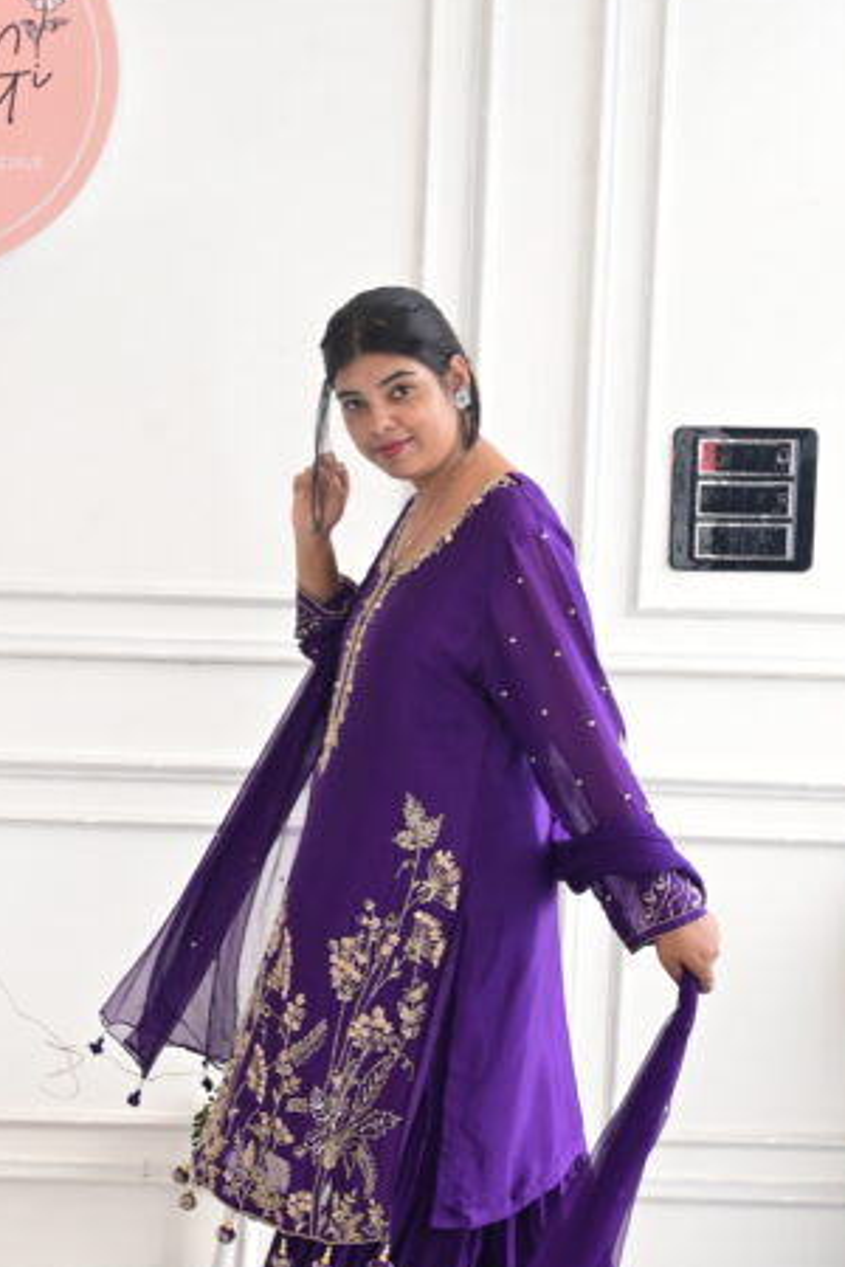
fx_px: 2148
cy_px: 683
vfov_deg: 32.9
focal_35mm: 61
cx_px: 155
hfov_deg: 21.9
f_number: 6.3
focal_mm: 30.5
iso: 640
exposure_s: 1/200
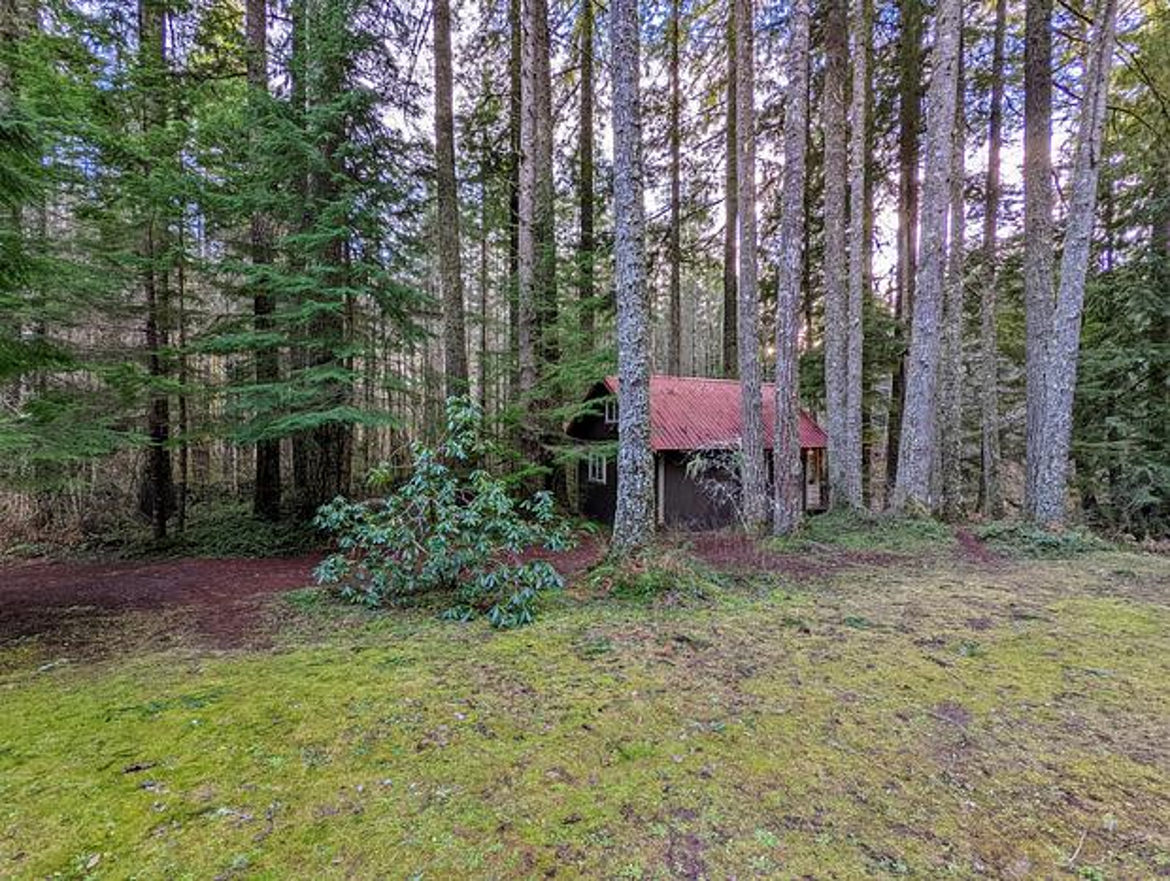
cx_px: 585
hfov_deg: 94.4
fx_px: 542
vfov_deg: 78.3
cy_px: 440
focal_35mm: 16
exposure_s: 1/41.4
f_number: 2.2
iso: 38
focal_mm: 2.22
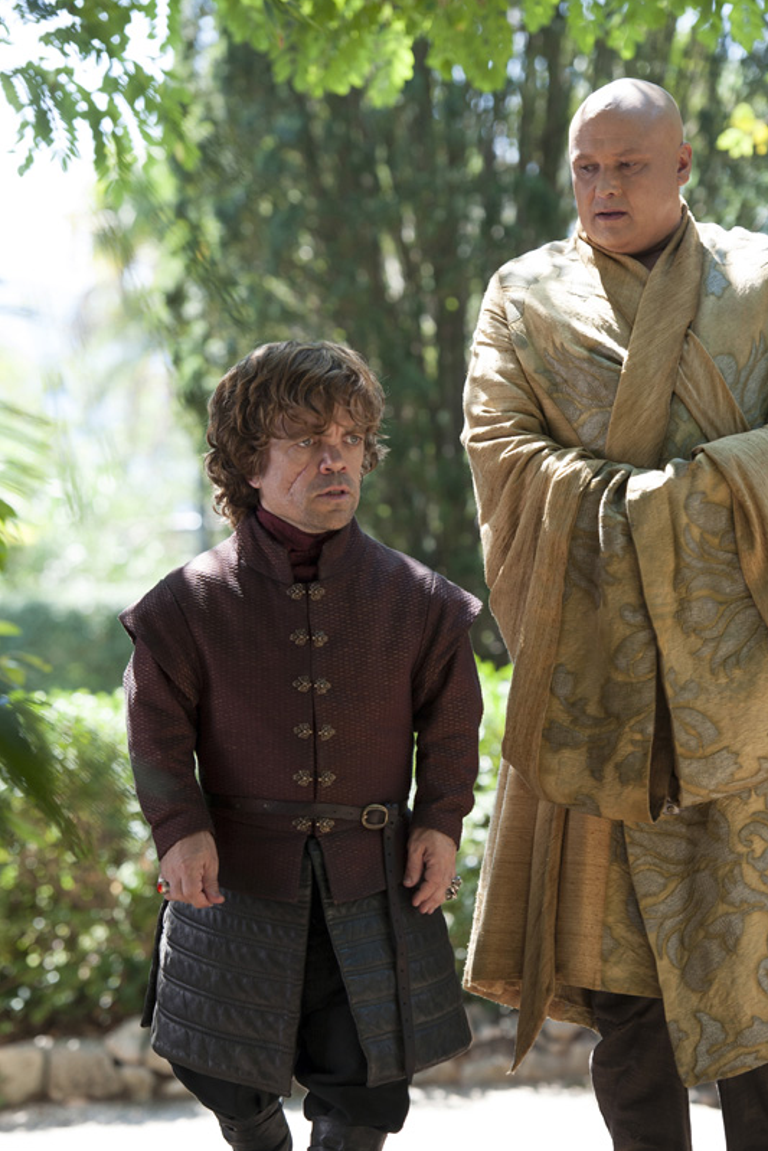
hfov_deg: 8.8
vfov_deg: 13.2
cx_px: 455
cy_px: 637
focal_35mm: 156
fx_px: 4989
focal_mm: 122
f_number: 4.5
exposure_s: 1/400
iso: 500
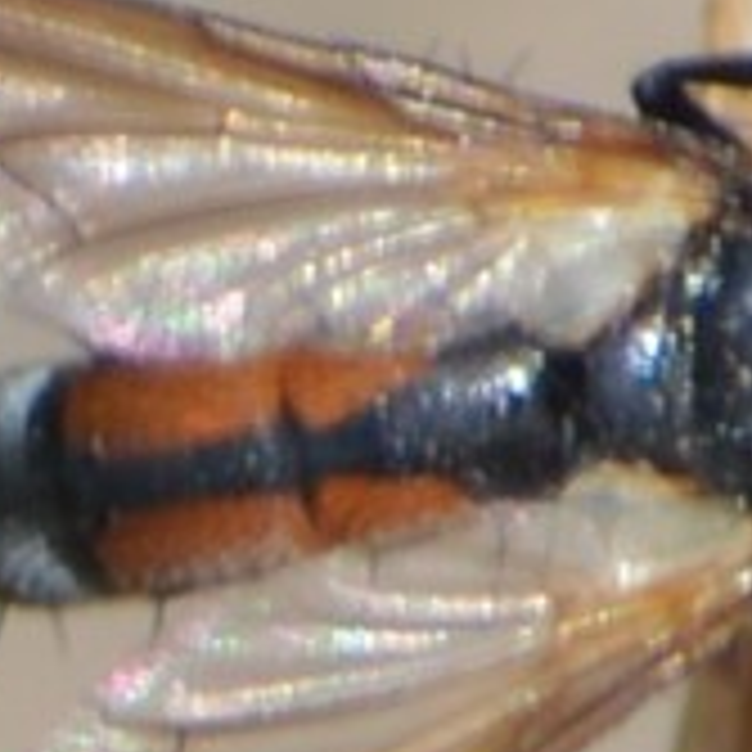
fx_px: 53973
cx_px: 579
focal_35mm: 2196
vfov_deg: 0.8
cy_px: 315
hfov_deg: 0.8
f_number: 8
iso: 100
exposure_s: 1/250
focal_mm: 300
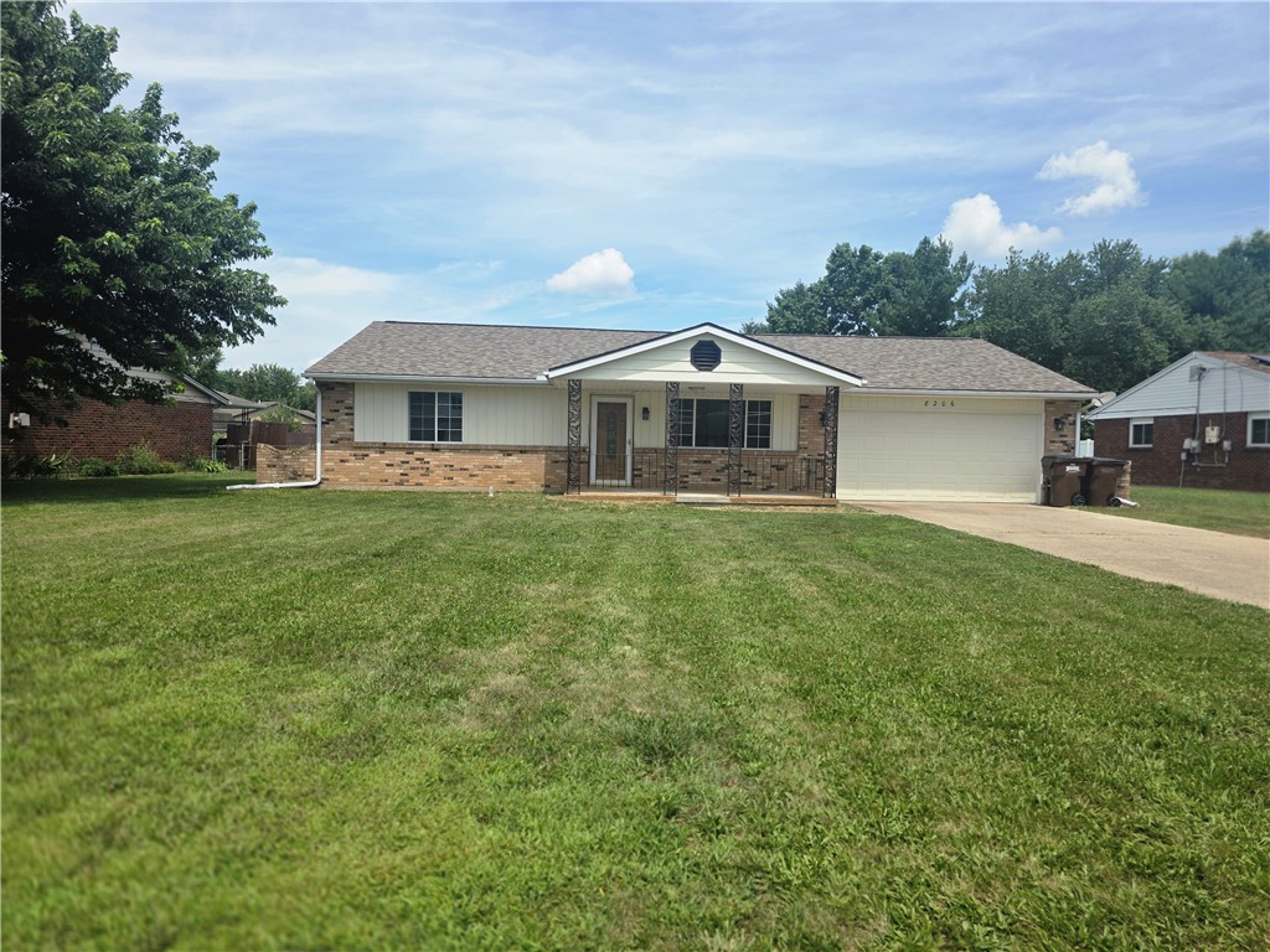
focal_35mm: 23
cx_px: 635
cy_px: 476
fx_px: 844
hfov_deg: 73.9
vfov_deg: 58.9
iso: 80
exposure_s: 1/7333
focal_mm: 6.3
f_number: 1.7
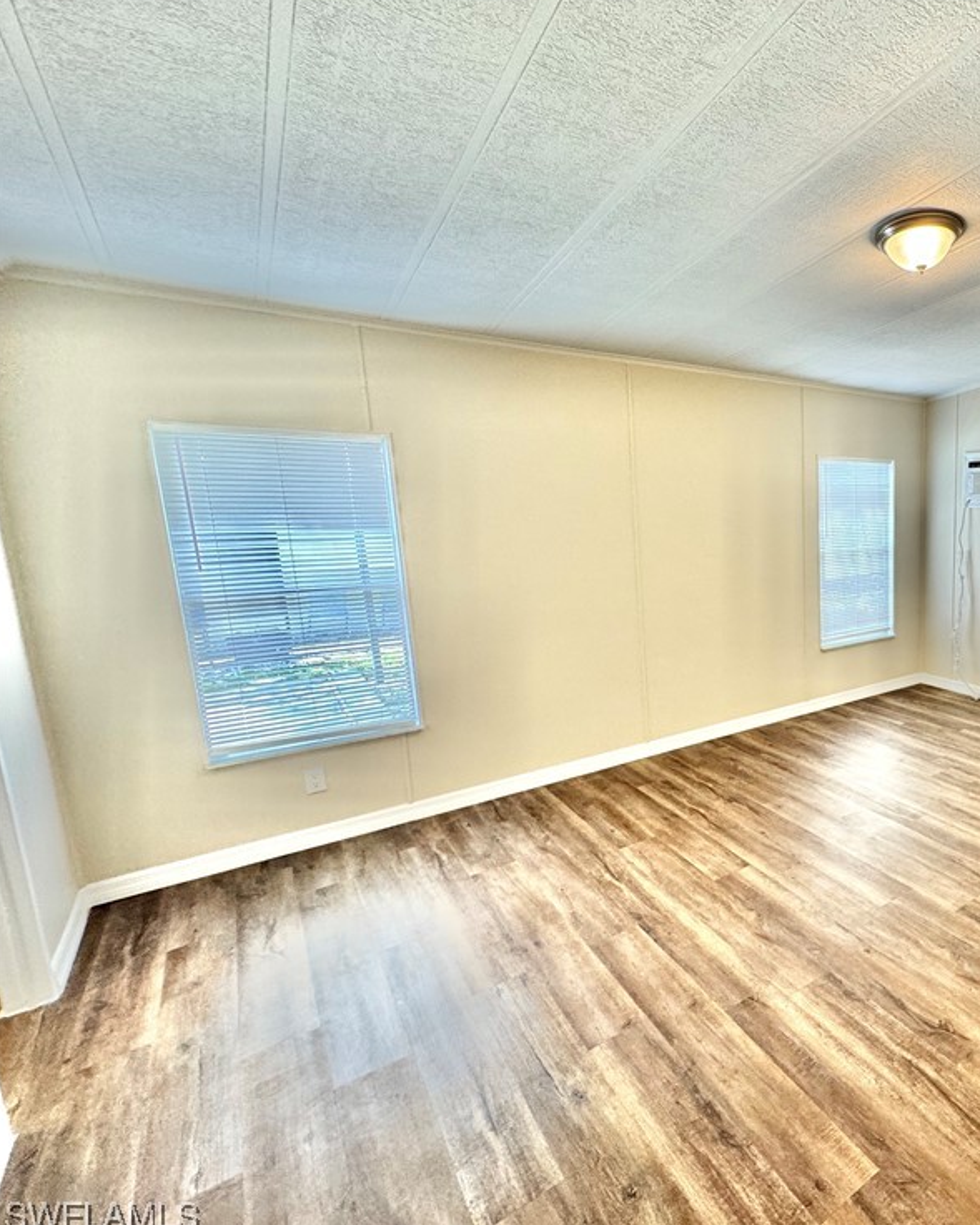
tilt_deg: -11.0
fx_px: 689
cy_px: 614
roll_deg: -0.3
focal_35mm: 19
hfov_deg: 61.8
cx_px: 847
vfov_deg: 83.3
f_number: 2.2
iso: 160
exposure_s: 1/60
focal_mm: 2.22
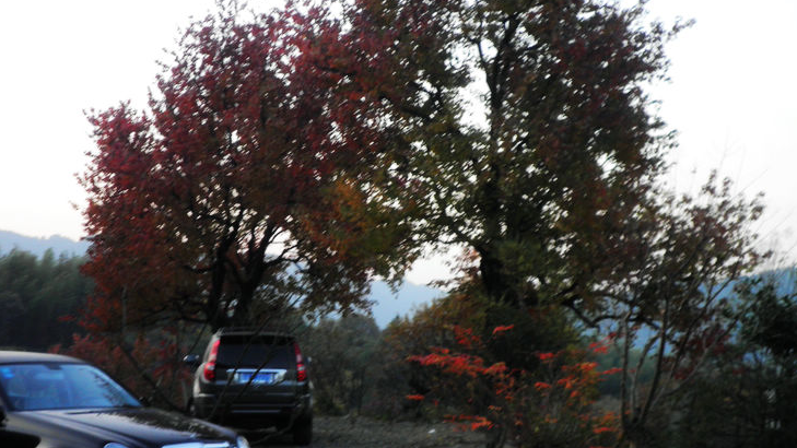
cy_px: 209
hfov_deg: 34.4
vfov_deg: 19.7
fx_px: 1289
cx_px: 391
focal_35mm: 61
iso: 80
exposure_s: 1/40
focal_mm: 9
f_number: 3.8
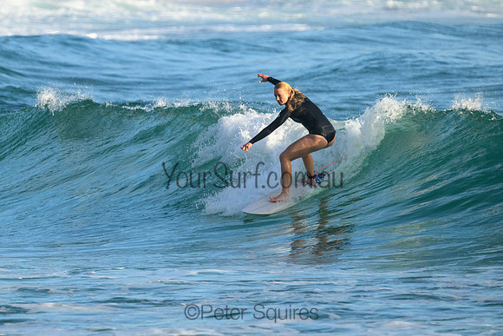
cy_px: 139
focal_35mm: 739
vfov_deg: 1.9
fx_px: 10333
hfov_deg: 2.8
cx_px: 214
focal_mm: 630
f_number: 11
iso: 2500
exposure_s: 1/2000
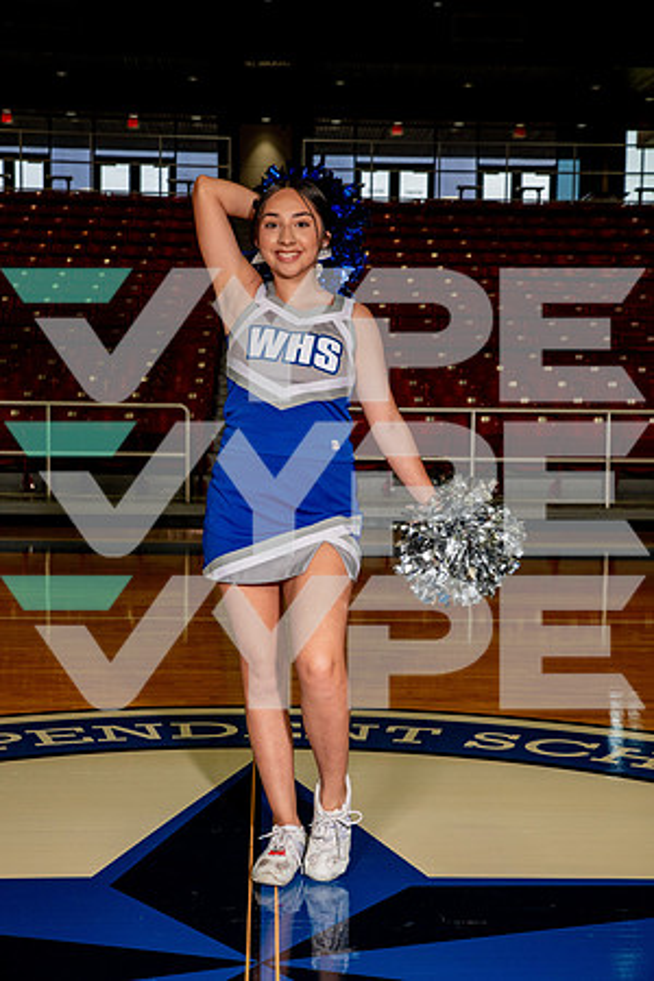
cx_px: 327
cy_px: 490
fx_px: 1526
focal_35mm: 56
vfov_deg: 35.6
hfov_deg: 24.2
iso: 800
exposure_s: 1/320
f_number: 7.1
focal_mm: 56
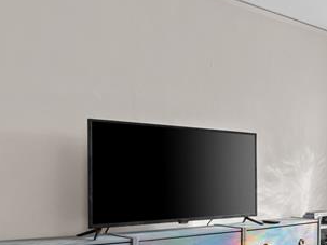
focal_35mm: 52
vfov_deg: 27.6
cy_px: 185
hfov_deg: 29.0
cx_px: 438
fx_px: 491
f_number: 8
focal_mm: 16
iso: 400
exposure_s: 1/10
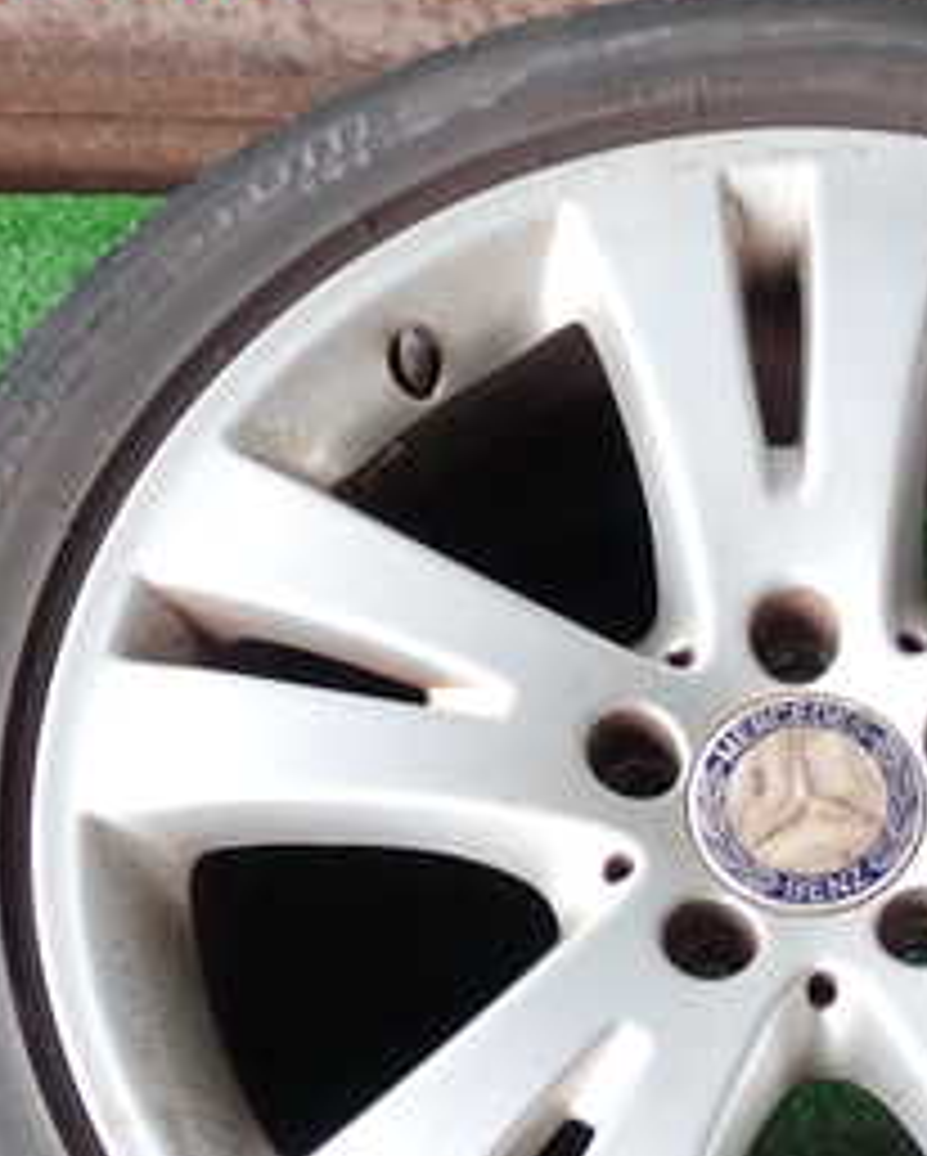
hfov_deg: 18.5
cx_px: 796
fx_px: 2809
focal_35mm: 82
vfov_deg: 23.0
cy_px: 909
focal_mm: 6.37
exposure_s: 1/100
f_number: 2.5
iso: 100
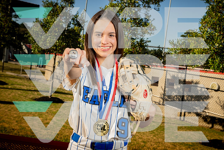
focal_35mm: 55
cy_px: 75
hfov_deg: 36.2
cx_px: 112
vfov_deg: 24.6
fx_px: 342
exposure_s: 1/250
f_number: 10
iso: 125
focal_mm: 55
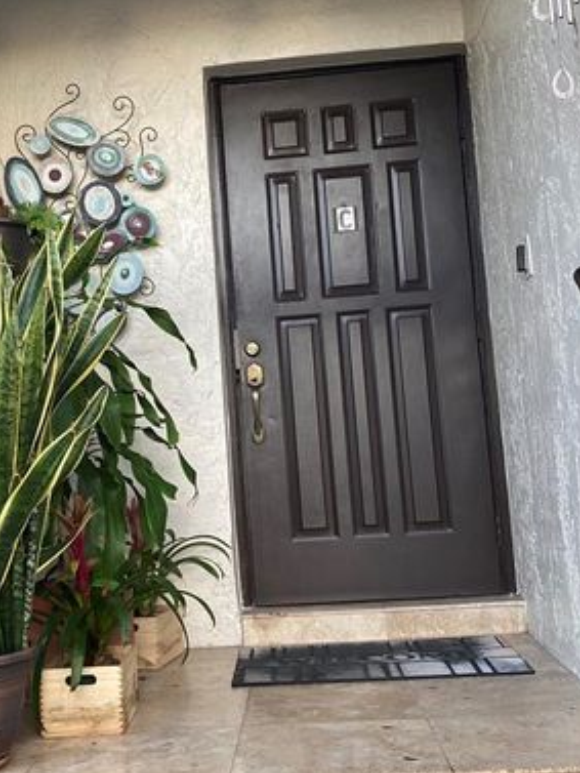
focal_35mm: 46
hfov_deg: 31.5
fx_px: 1027
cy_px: 380
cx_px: 236
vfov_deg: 41.2
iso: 125
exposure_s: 1/121
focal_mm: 4.25
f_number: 1.8
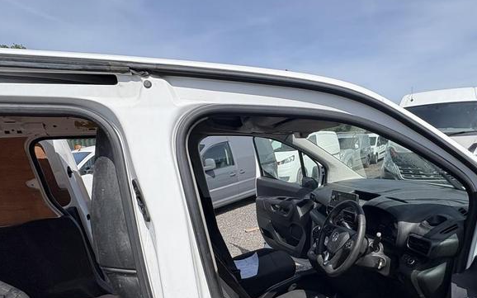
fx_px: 299
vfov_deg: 51.3
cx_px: 312
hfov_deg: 75.1
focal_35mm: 23
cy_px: 214
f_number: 2.2
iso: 64
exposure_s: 1/1217
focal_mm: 2.22
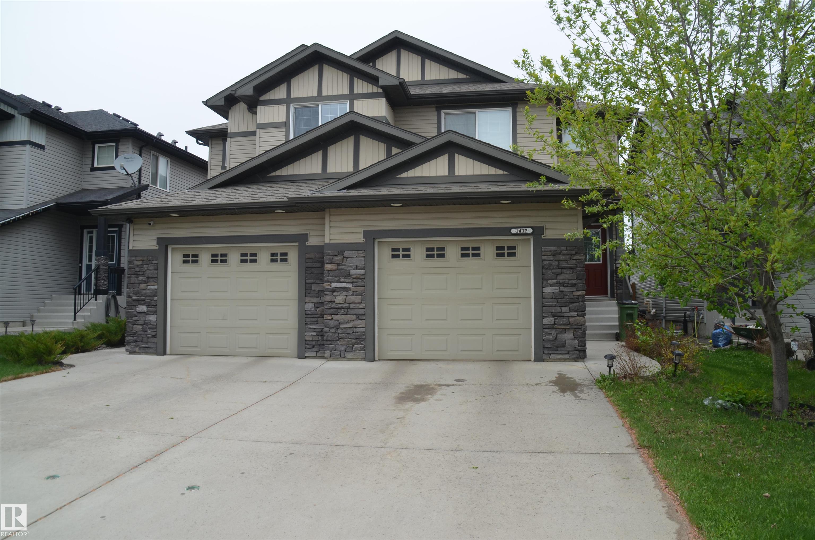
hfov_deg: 67.5
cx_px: 408
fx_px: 610
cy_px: 270
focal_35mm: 27
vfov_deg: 47.7
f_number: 8
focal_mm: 18
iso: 200
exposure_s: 1/250
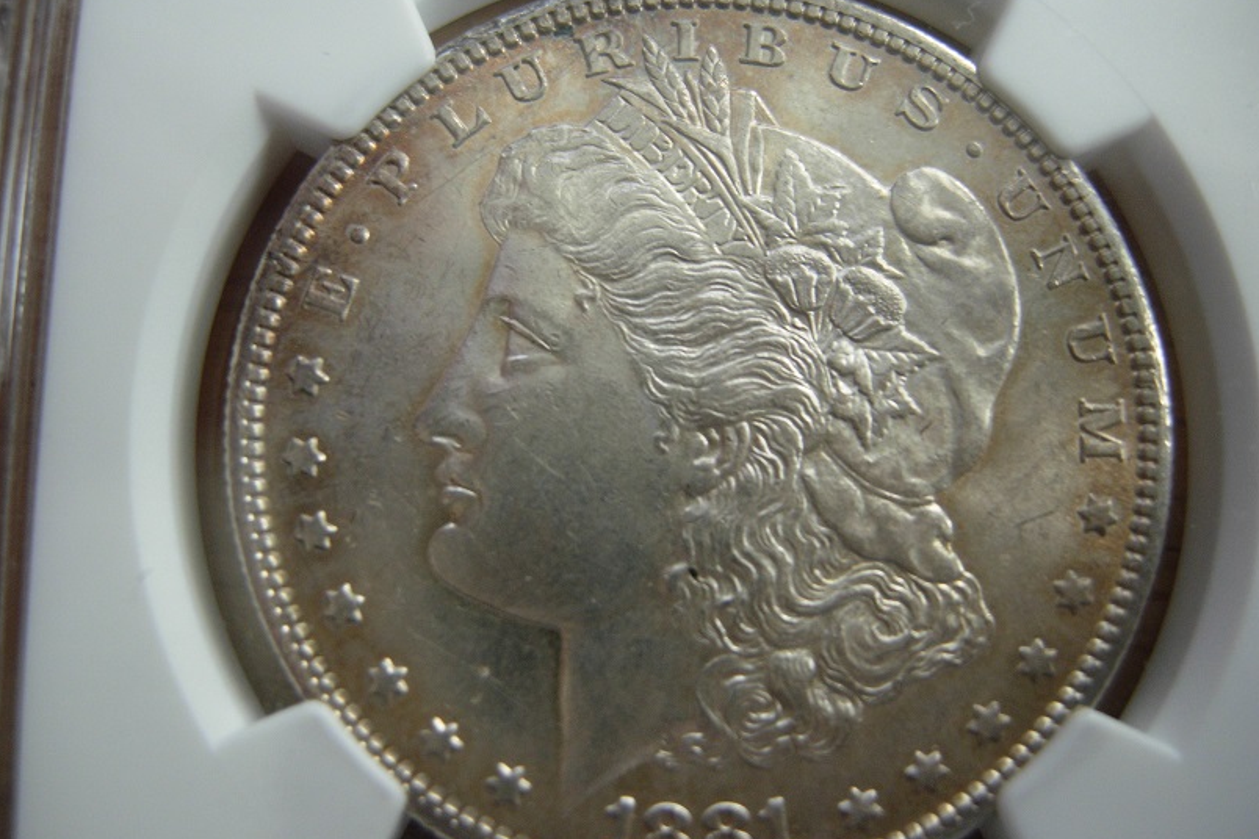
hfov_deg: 50.7
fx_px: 1329
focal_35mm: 38
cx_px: 633
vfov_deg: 35.1
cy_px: 407
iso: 102
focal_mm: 7.5
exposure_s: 1/4
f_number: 2.7
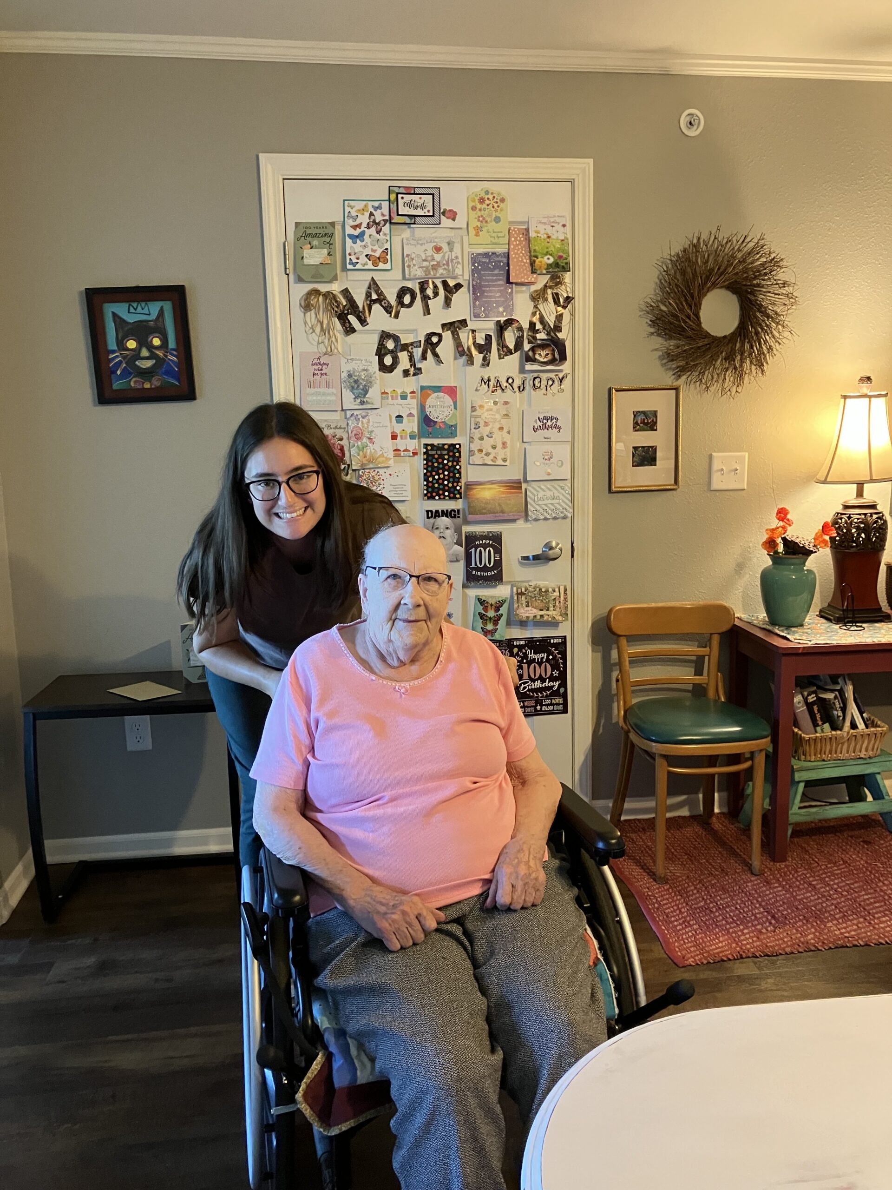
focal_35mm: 28
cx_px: 446
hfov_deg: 49.7
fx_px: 962
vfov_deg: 63.4
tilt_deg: -8.1
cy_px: 595
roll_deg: +0.8
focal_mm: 3.99
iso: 400
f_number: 1.8
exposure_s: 1/40
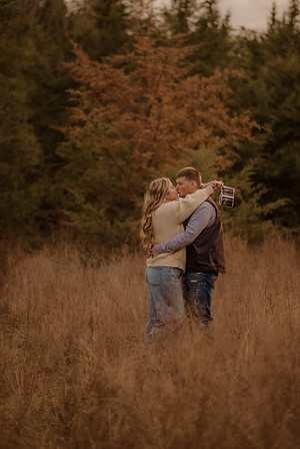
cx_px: 150
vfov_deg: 23.9
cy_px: 224
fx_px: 1062
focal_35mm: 85
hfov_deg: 16.1
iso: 320
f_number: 1.4
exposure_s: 1/1000
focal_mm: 85
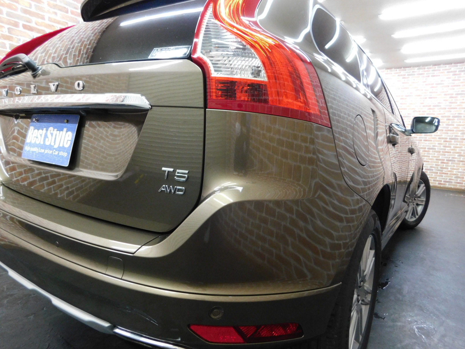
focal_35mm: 23
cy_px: 174
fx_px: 309
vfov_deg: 58.9
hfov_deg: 73.9
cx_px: 232
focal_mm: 4
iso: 400
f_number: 3
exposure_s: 1/25
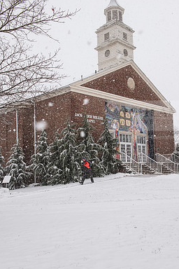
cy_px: 144
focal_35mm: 41
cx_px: 96
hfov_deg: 32.6
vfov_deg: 47.4
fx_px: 306
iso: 1000
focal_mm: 35
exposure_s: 1/800
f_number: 7.1
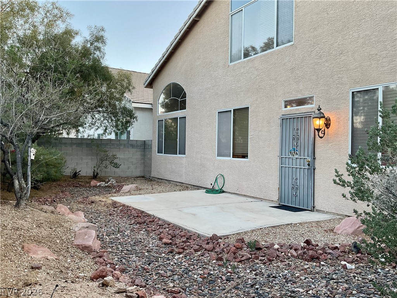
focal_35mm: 29
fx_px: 333
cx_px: 198
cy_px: 149
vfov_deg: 48.2
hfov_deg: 61.7
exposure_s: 1/120
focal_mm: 3
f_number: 1.8
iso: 40
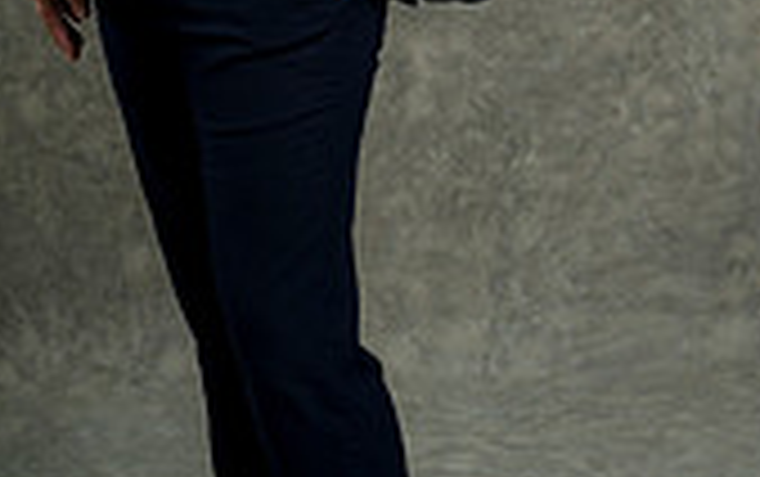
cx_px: 207
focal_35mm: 149
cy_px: -68
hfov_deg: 14.0
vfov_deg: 8.7
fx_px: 3089
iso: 125
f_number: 4
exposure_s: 1/160
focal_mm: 55
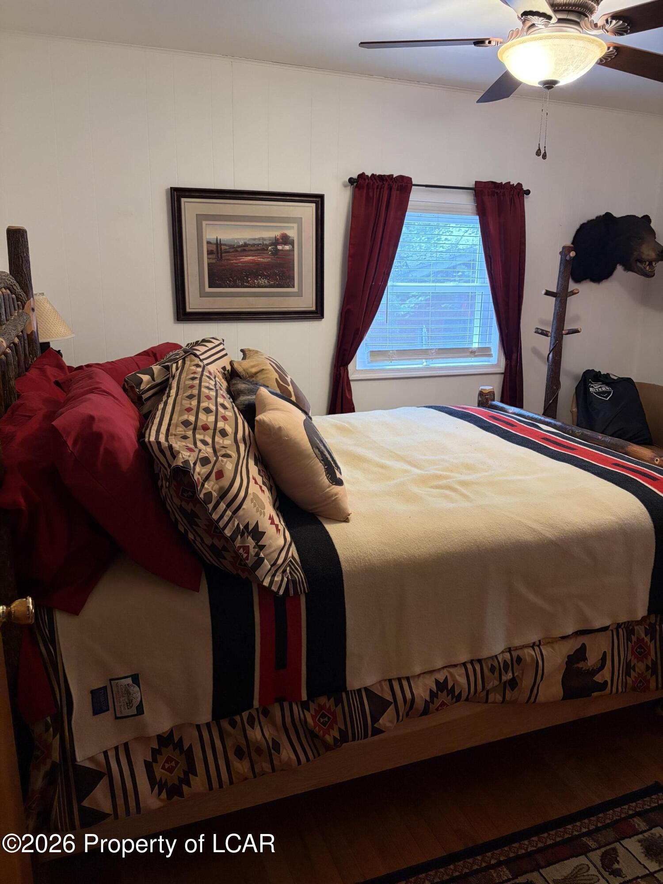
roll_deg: -1.3
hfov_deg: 53.1
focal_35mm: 26
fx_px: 664
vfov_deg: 67.3
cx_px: 332
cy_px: 442
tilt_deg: -13.2
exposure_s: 1/60
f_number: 1.6
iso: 400
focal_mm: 5.96
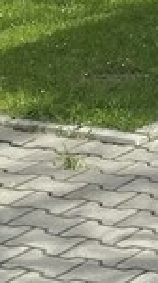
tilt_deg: +4.7
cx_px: 329
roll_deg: -0.3
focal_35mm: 194
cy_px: -374
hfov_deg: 6.1
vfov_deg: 9.9
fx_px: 1450
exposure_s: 1/2817
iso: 32
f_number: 1.8
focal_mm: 4.25
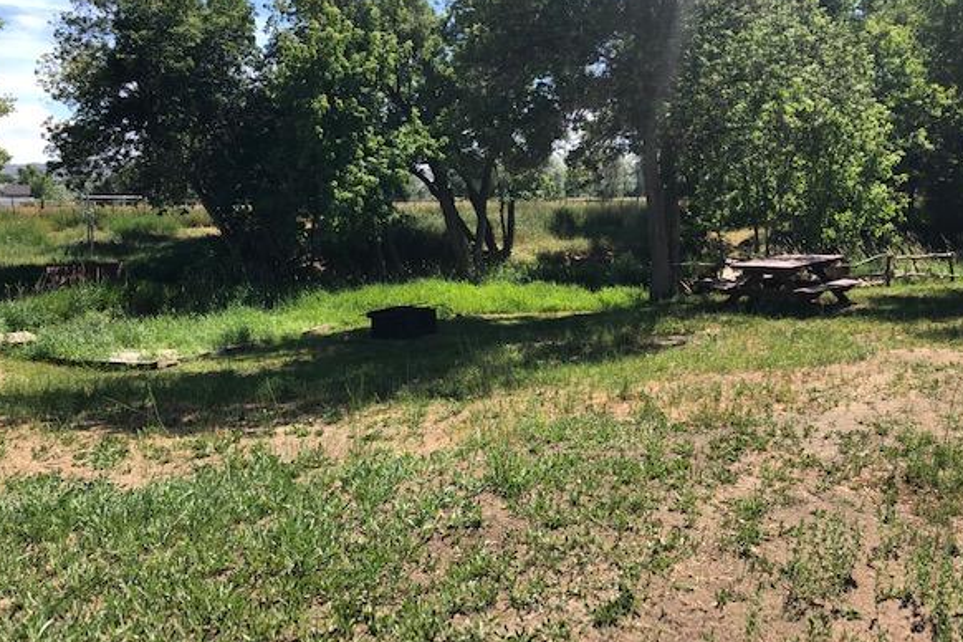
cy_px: 271
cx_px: 508
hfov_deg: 58.7
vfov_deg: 41.0
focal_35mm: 32
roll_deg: -0.7
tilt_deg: -4.5
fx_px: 856
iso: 20
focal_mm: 3.99
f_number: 1.8
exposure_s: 1/972
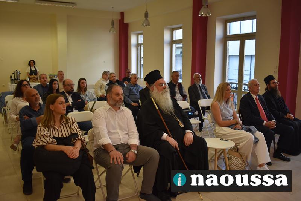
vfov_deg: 40.0
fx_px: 276
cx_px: 150
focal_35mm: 33
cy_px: 100
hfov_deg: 57.2
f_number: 3.8
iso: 560
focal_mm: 22
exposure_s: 1/250
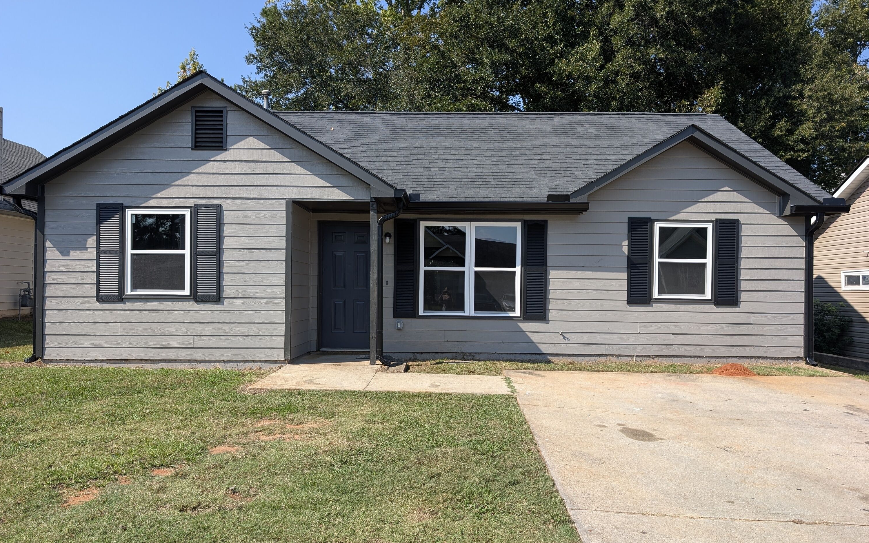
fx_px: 616
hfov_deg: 70.4
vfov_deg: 47.6
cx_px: 436
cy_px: 294
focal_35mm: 26
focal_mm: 6.9
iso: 18
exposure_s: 1/706
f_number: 1.68
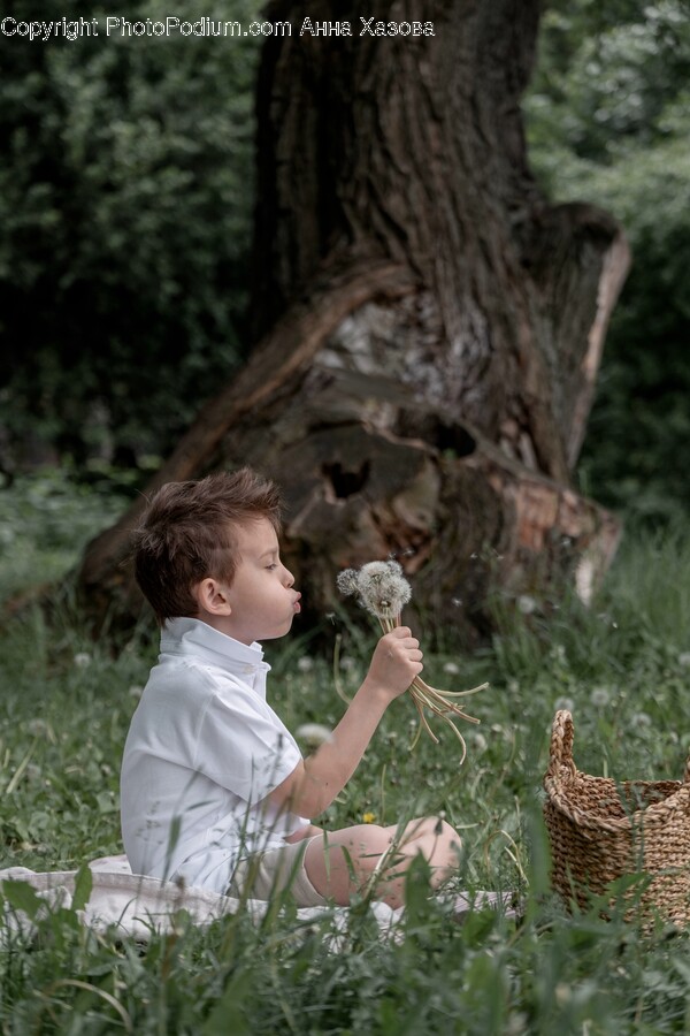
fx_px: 2645
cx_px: 345
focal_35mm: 92
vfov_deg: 22.1
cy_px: 518
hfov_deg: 14.9
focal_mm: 61
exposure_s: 1/250
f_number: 3.2
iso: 200
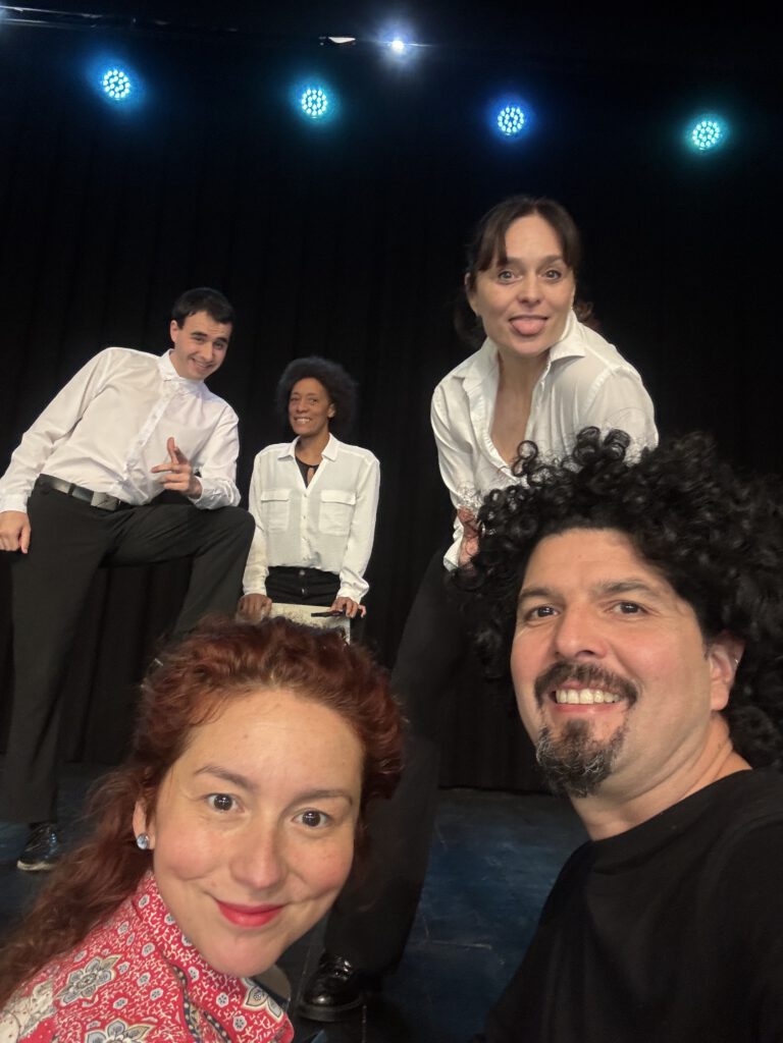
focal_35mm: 30
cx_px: 392
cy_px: 522
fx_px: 905
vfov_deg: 60.0
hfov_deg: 46.8
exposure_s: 1/33
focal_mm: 2.69
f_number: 1.9
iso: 250
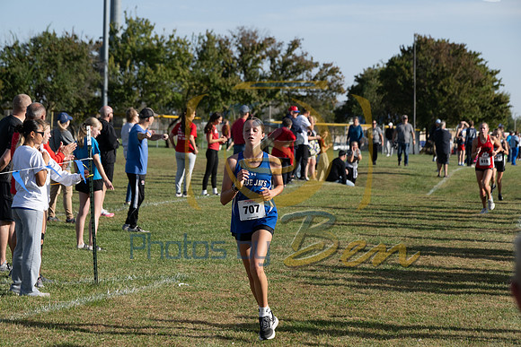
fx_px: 1737
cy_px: 174
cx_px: 260
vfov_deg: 11.4
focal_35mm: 120
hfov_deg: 17.1
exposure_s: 1/1000
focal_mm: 120
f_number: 7.1
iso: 320
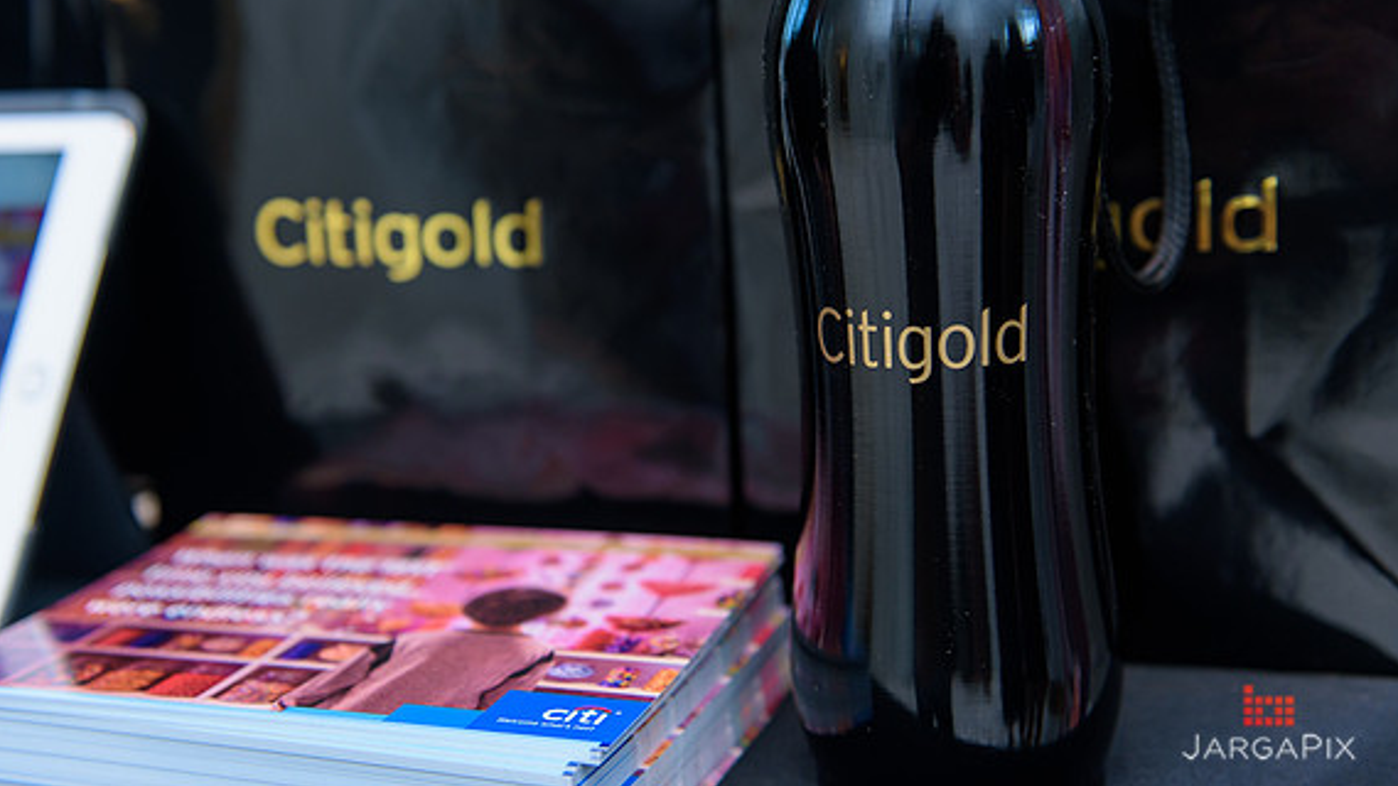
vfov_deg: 25.4
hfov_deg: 43.7
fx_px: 1742
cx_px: 705
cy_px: 338
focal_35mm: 47
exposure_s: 1/125
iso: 1000
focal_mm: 44
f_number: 3.2
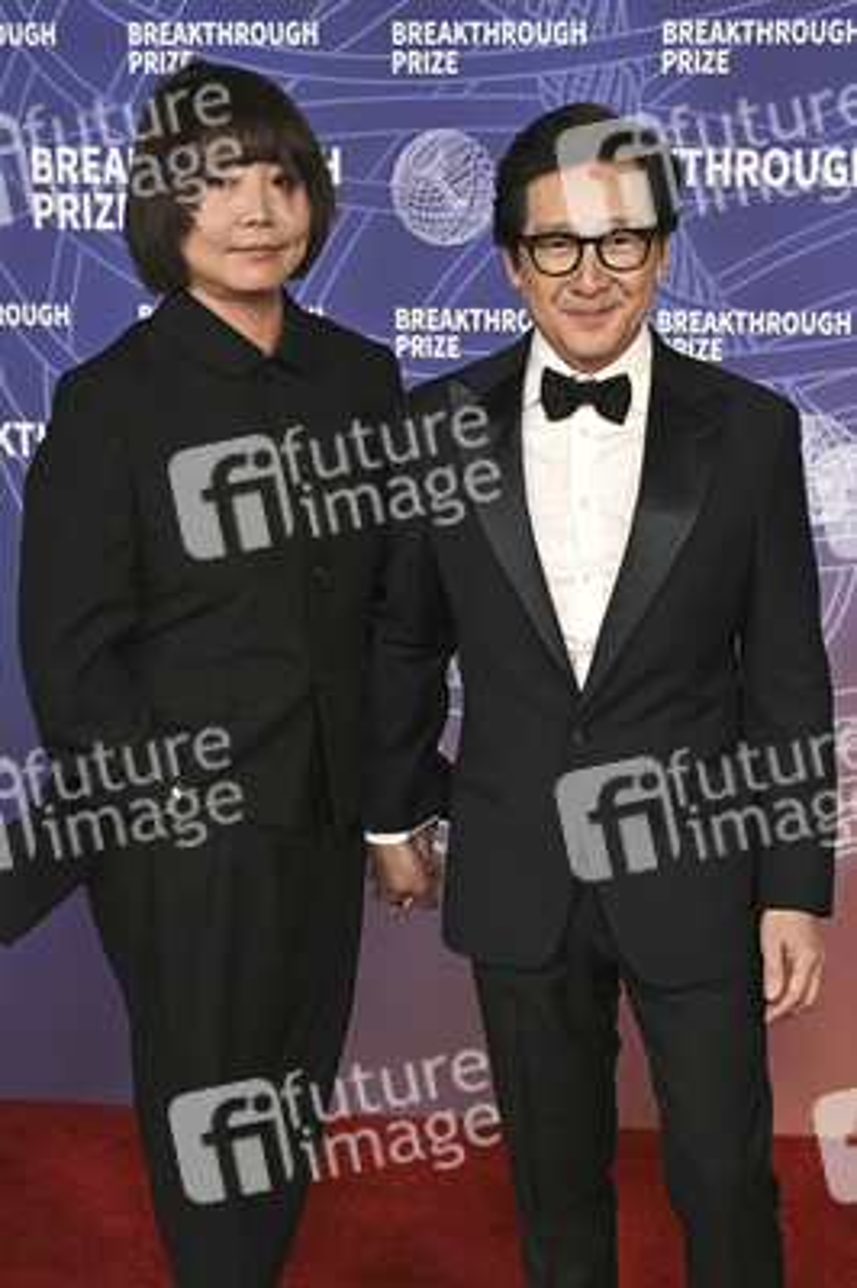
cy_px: 644
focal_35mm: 42
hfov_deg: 31.8
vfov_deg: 46.4
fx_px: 1502
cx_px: 428
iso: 2000
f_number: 4
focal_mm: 42
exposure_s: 1/320
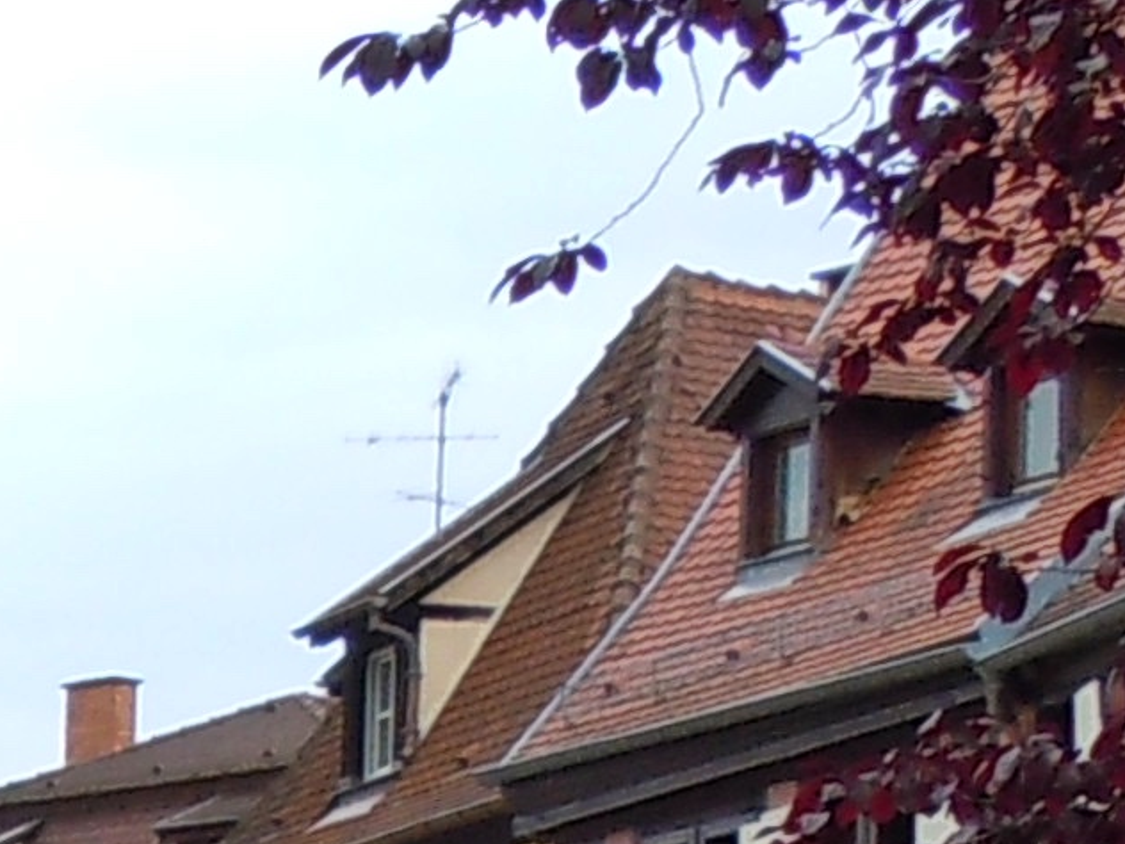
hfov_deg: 9.0
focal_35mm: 205
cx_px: -1207
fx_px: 6662
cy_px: 1841
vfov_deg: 6.9
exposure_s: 1/400
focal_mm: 5.4
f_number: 3.5
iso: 100
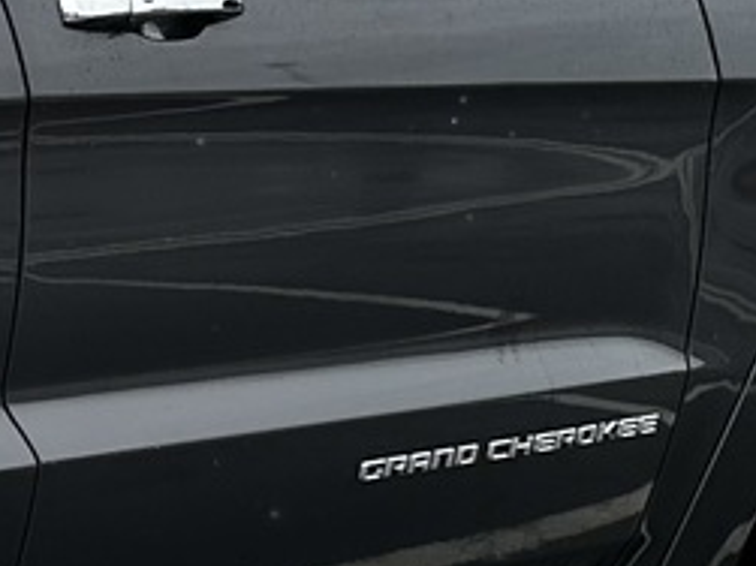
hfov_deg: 11.5
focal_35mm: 153
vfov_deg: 9.7
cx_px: -825
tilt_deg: -12.0
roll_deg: +0.6
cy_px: 440
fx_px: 3340
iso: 80
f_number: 1.78
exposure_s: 1/894
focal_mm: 6.86
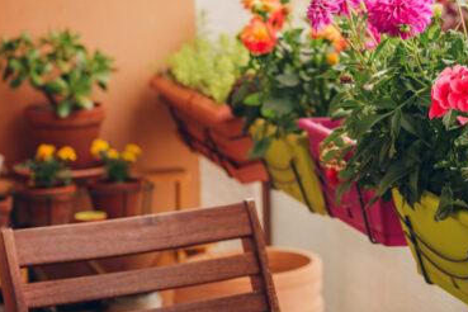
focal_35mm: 136
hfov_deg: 15.0
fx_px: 1768
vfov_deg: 10.1
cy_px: 65
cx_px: 369
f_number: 5
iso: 320
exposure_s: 1/200
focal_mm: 85
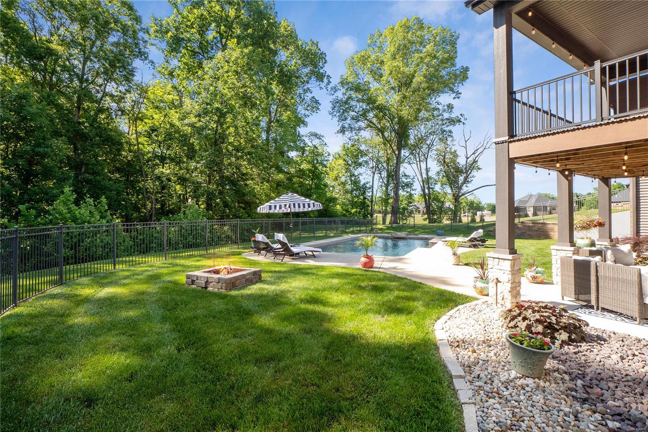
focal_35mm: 16
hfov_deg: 96.7
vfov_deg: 73.7
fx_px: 288
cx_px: 324
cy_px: 216
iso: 400
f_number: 8
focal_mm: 8
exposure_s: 1/200
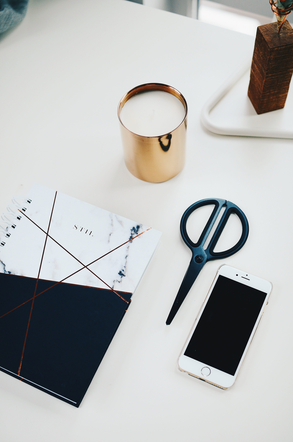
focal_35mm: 45
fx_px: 552
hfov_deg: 29.7
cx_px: 146
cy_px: 221
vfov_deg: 43.7
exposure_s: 1/800
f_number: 2.5
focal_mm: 30
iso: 320
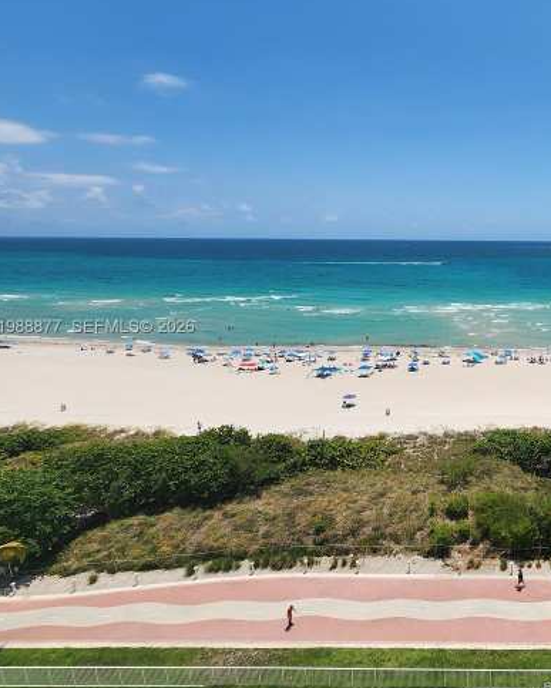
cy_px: 328
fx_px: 428
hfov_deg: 52.9
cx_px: 542
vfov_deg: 77.5
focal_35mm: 21
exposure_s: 1/3850
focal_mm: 2.2
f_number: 2.2
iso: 50
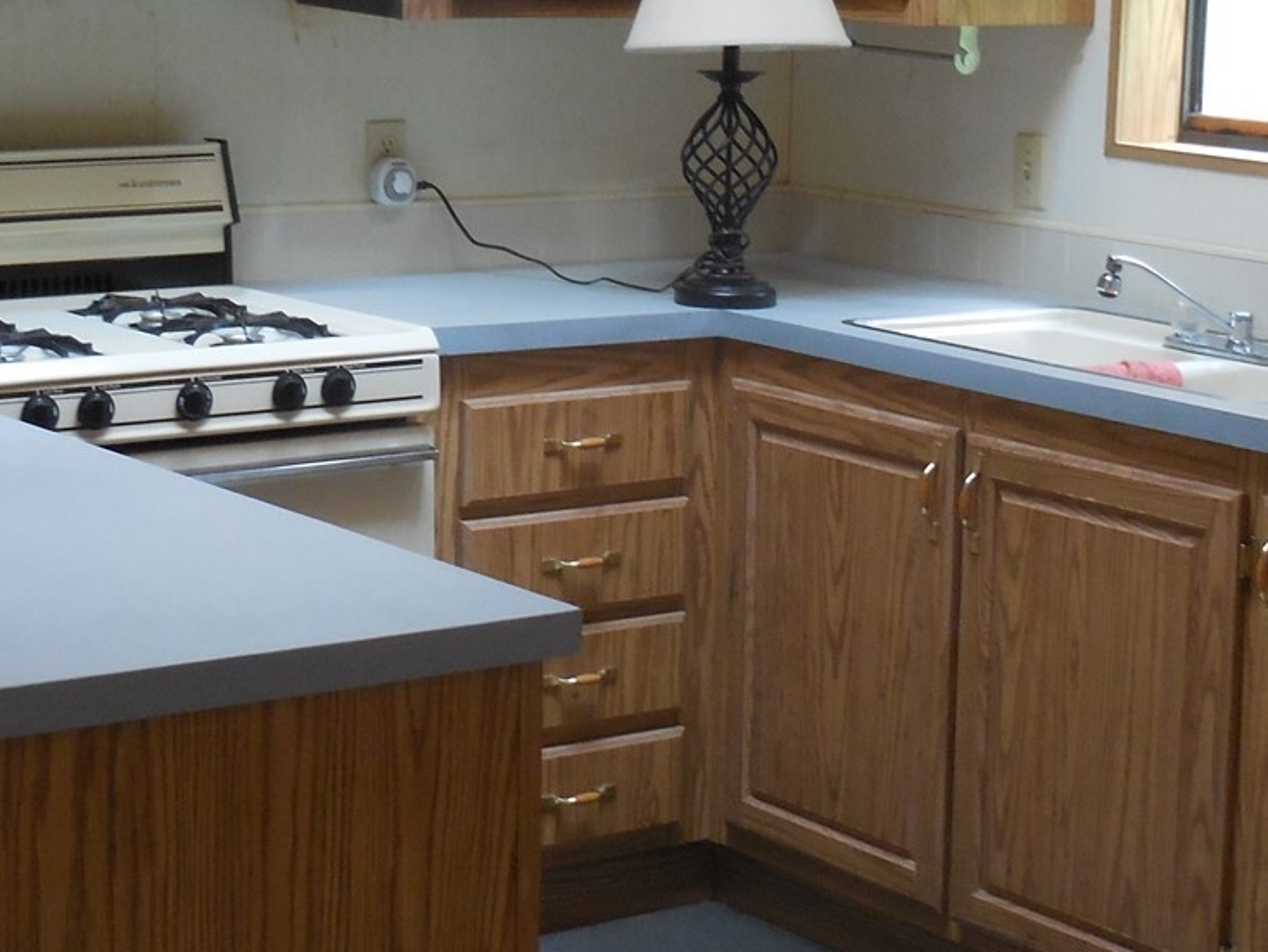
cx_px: 646
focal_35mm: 85
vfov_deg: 17.3
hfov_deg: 23.0
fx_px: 3115
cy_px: 275
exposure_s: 1/30
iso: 320
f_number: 3.9
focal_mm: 7
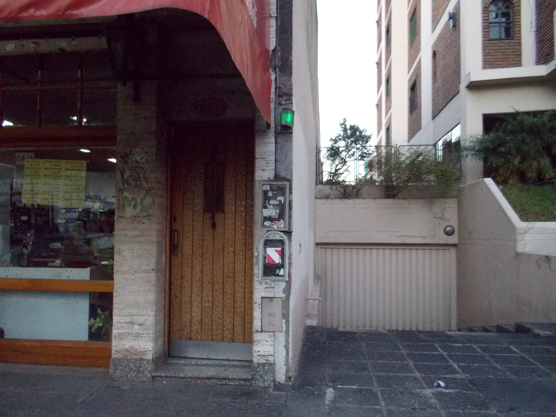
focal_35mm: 29
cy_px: 208
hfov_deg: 61.7
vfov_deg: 48.2
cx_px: 278
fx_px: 466
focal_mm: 4.1
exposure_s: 1/125
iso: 640
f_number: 3.3
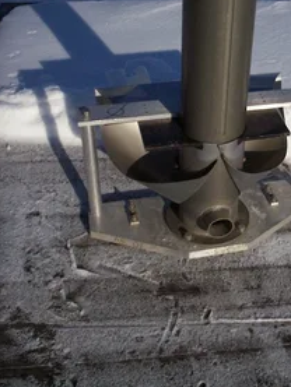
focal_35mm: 52
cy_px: 156
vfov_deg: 36.7
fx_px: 582
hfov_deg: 27.8
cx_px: 203
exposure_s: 1/1931
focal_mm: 5.9
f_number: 4.5
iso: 100
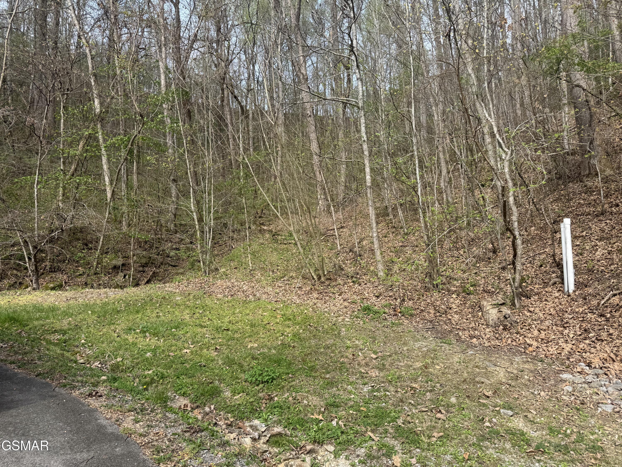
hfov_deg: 71.6
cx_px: 311
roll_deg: +1.0
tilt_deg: +2.9
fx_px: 431
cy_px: 234
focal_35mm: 24
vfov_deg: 56.8
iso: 80
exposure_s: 1/1193
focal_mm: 6.76
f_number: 1.78
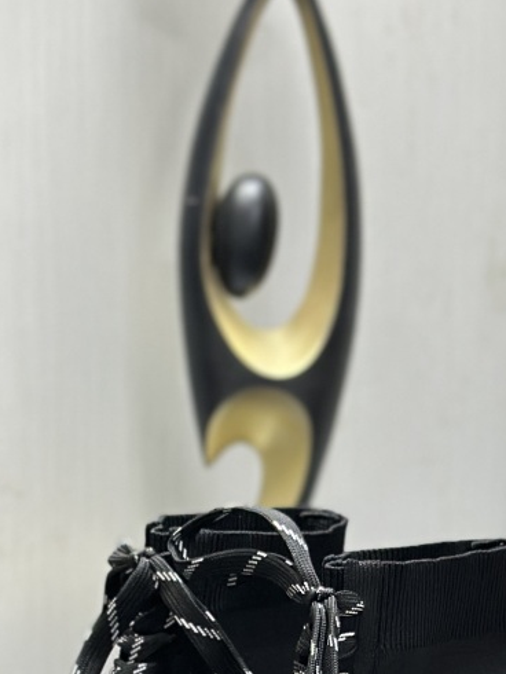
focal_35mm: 141
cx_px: 217
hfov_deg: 10.5
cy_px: 820
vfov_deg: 13.6
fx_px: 2746
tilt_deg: -13.1
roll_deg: +1.3
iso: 200
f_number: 1.78
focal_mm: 6.86
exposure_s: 1/60
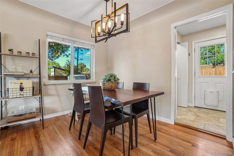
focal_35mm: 15
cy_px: 78
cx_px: 117
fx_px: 97
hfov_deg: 100.4
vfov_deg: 77.3
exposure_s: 1/15
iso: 400
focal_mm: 10
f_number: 8
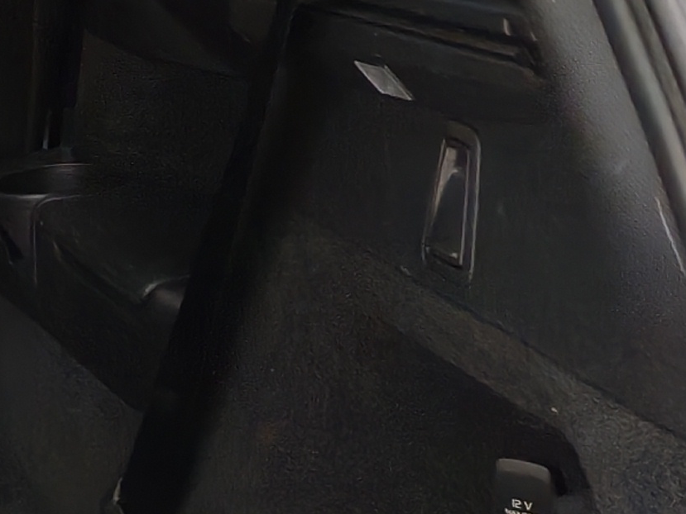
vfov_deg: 9.1
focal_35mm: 163
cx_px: -829
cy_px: 237
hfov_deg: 10.7
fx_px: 3231
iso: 740
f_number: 1.9
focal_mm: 6.12
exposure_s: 1/100
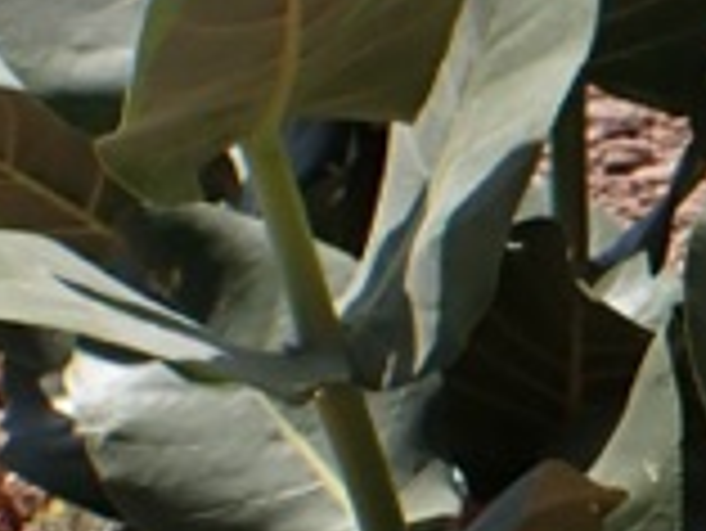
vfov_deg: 8.6
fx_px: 3511
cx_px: 1214
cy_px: 380
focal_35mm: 172
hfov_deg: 10.8
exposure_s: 1/250
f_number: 9
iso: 100
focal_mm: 5.4
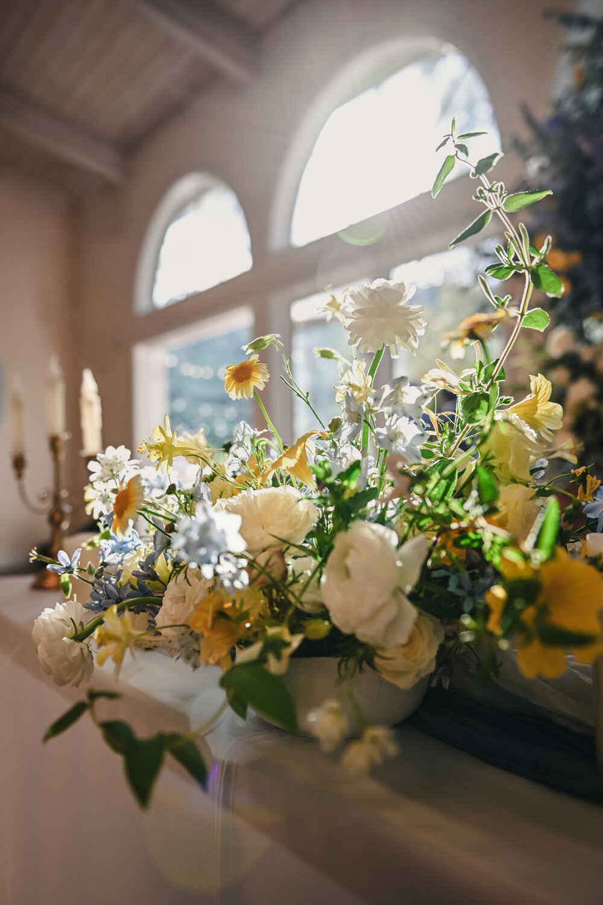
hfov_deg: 45.0
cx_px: 302
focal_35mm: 29
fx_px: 729
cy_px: 452
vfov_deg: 63.7
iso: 80
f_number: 3.2
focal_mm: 29
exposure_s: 1/160
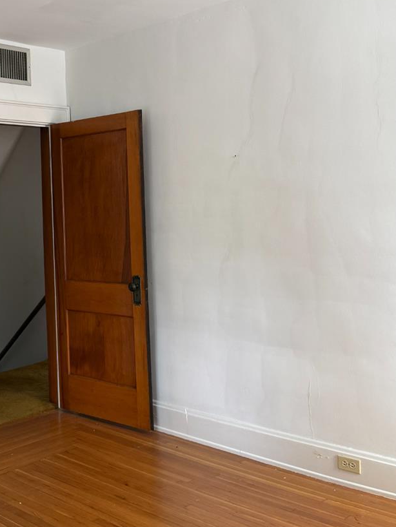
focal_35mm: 44
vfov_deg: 42.8
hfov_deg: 31.6
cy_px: 226
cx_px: 56
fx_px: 671
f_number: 1.78
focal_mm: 6.76
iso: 200
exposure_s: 1/116
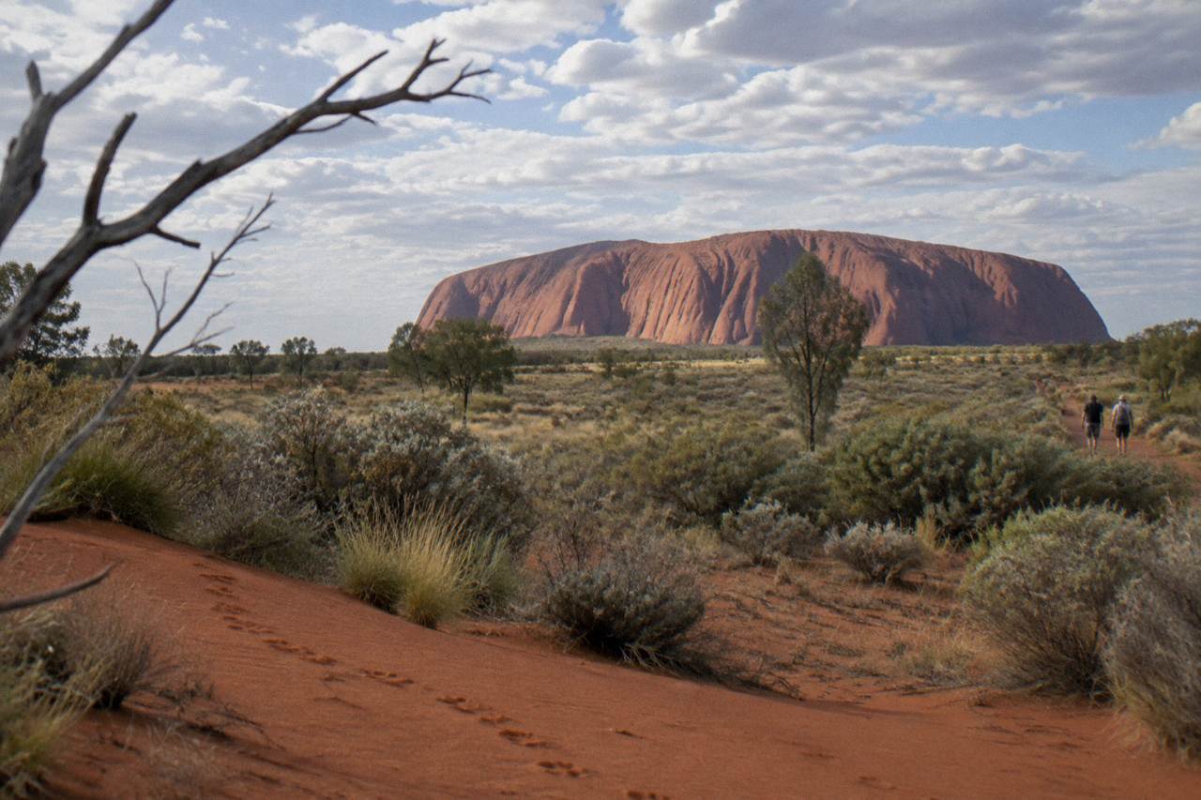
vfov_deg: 33.4
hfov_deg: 48.5
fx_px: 1334
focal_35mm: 40
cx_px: 600
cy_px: 400
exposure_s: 1/640
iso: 320
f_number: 5
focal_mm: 40
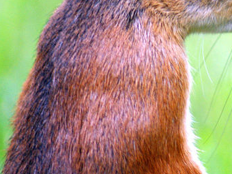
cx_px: 212
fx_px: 7171
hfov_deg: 1.9
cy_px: 11
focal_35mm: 1070
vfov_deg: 1.4
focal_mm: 280
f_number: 5.6
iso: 400
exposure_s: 1/80
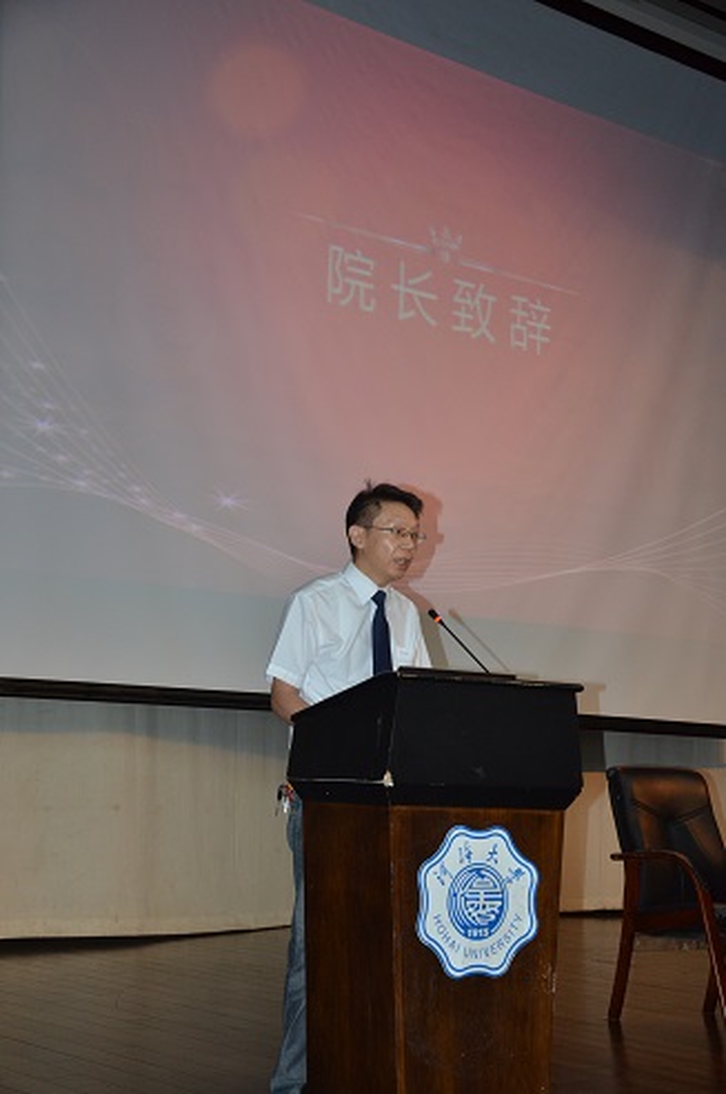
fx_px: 1594
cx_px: 363
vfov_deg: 37.9
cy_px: 547
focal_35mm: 52
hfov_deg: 25.7
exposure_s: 1/60
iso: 800
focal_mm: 35
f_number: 5
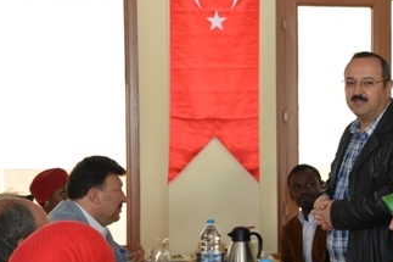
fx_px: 1189
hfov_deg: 18.6
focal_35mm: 109
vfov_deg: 12.5
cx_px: 305
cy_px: 208
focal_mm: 55
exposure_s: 1/160
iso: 1000
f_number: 7.1
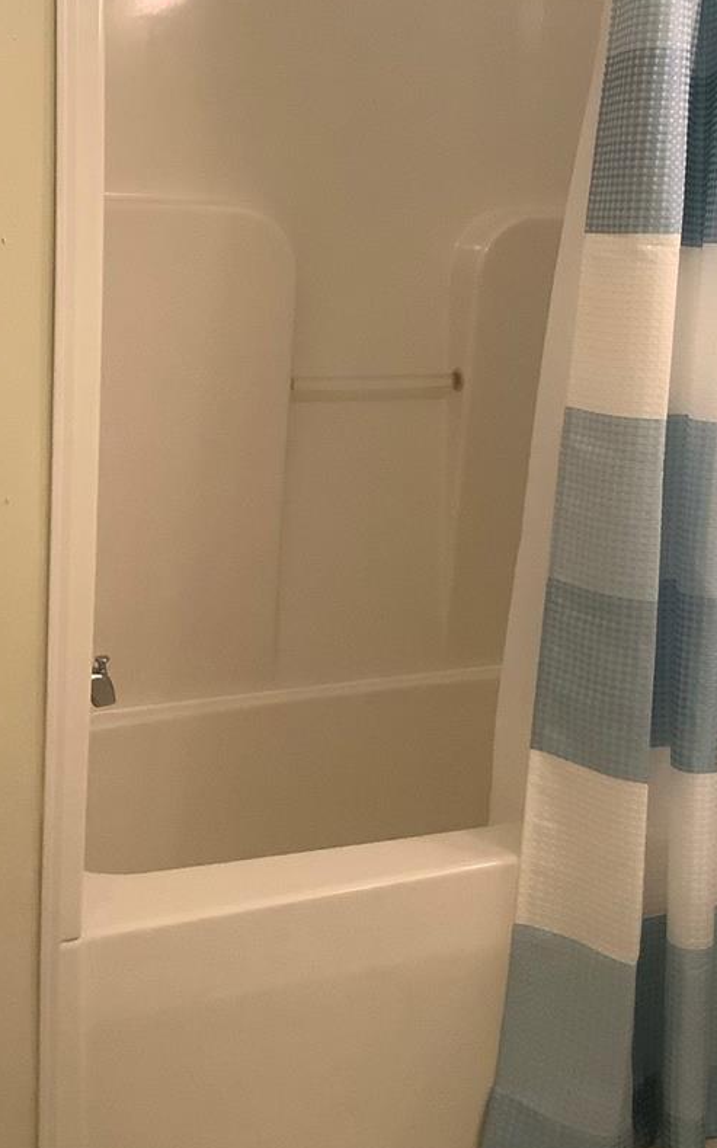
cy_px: 413
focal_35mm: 50
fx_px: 1564
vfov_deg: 40.0
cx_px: 359
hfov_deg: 25.8
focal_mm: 3.3
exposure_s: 1/60
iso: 320
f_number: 2.4
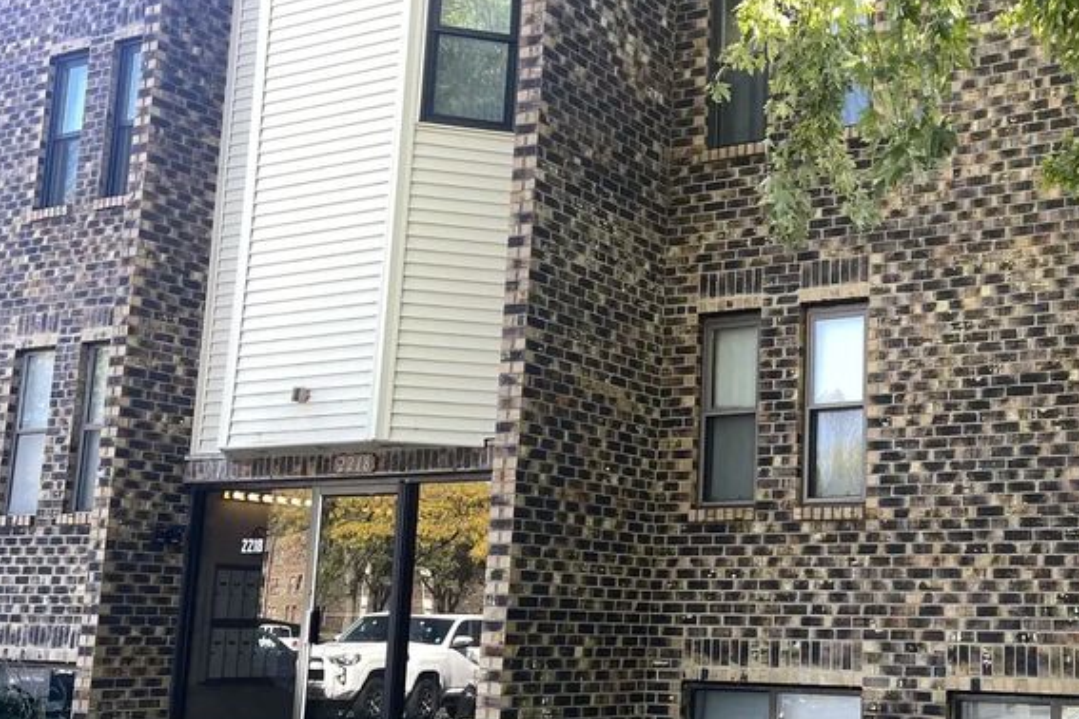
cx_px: 860
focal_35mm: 47
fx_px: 1409
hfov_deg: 40.2
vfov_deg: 28.6
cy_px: 373
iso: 32
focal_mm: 5.1
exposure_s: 1/208
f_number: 1.6
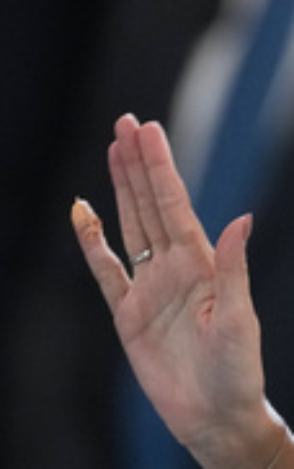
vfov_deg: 0.7
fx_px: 36684
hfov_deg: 0.5
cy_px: 205
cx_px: 508
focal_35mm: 2866
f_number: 4
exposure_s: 1/250
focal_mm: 500
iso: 2500
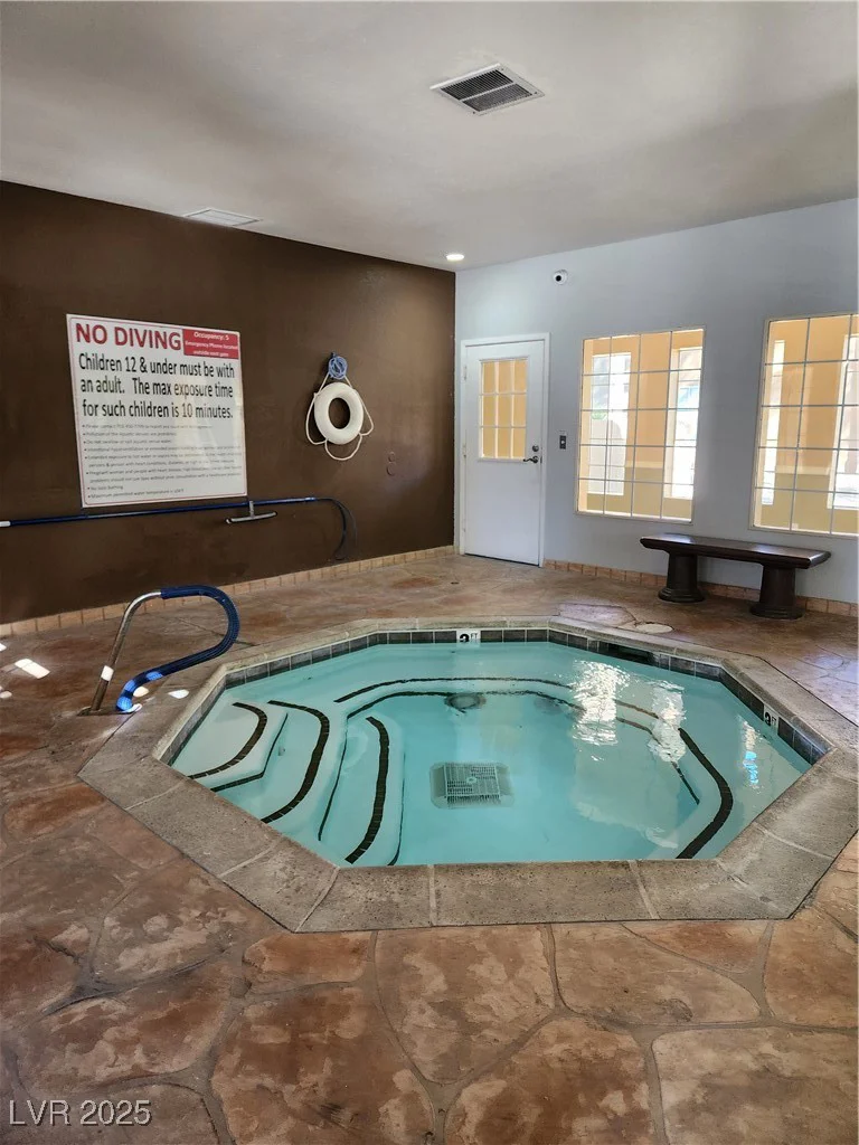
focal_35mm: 23
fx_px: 761
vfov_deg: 73.9
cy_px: 572
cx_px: 430
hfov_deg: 58.9
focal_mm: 5.4
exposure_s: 1/120
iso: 400
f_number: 1.8
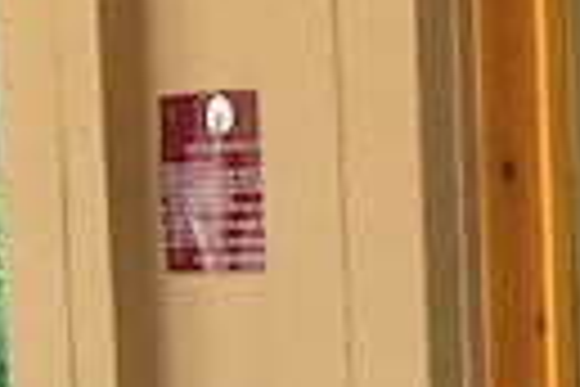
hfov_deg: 8.9
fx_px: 3013
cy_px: 1296
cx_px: 1776
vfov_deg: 6.5
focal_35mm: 187
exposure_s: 1/60
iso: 25
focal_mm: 4.15
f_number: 2.2
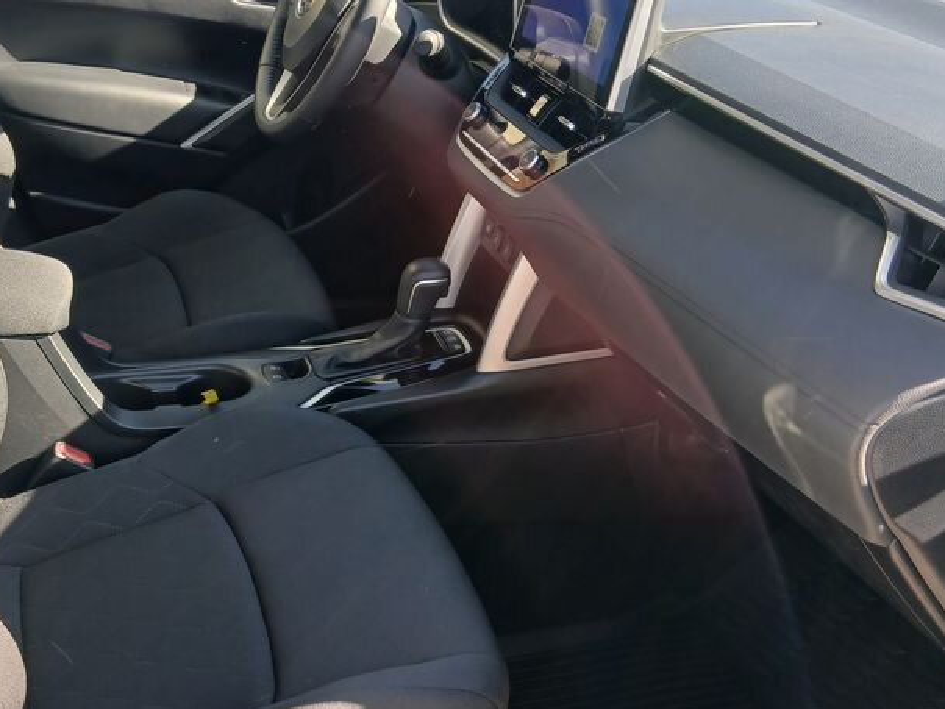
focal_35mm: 44
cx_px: 386
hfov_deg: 42.8
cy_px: 400
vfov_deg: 32.8
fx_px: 1201
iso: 25
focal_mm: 3.98
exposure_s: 1/60
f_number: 1.8
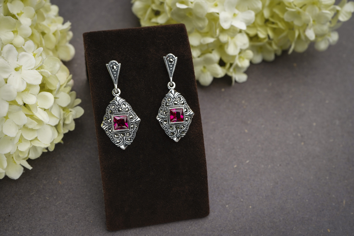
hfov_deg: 39.6
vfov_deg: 27.0
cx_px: 177
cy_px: 118
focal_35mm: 50
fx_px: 492
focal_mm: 50
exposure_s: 1/40
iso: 250
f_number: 9
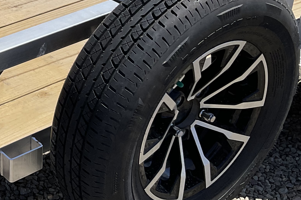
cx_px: -61
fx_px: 652
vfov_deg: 17.3
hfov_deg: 23.7
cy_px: 37
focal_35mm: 78
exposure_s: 1/2959
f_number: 1.8
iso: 20
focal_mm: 3
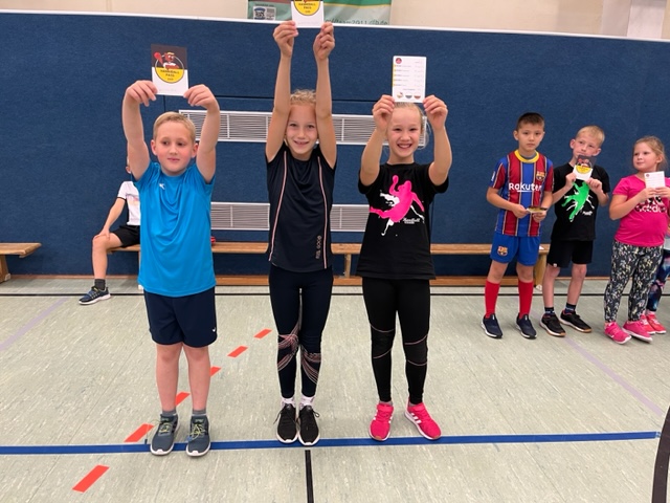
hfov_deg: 67.3
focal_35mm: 26
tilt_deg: -14.3
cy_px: 252
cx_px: 335
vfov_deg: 53.1
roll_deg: -0.9
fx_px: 503
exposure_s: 1/50
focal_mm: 5.1
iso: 80
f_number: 1.6
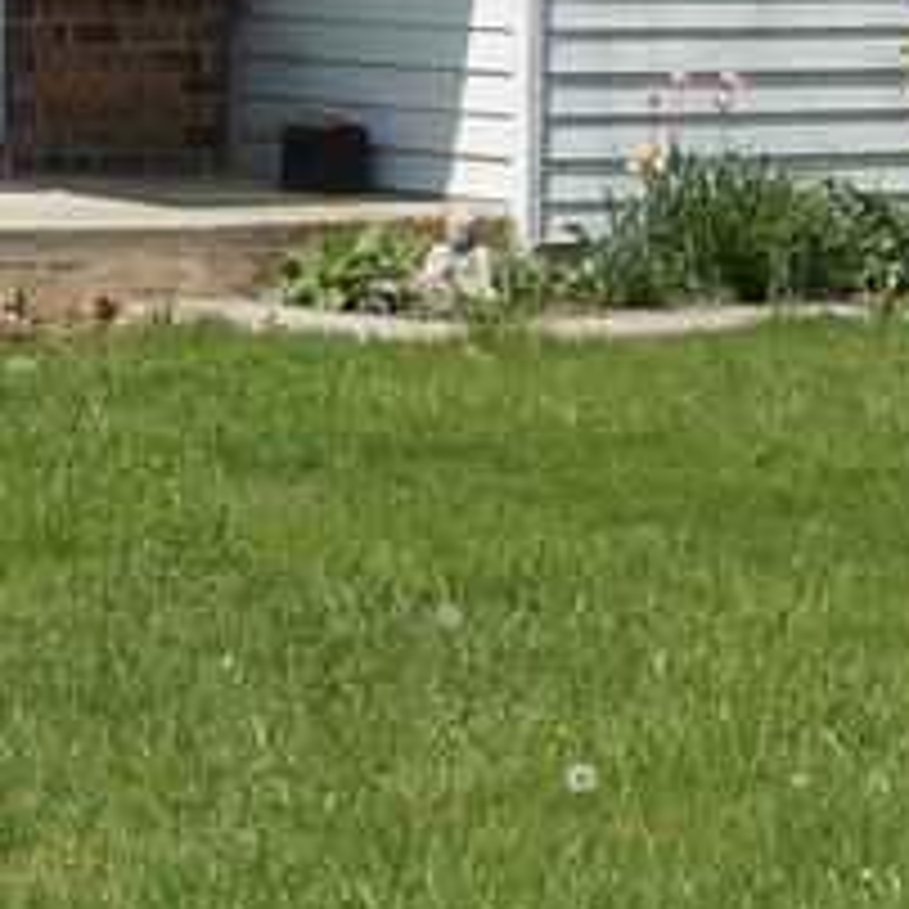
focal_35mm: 191
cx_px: -828
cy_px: -81
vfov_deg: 9.1
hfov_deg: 8.7
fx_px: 5675
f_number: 8
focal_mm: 21
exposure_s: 1/320
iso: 100
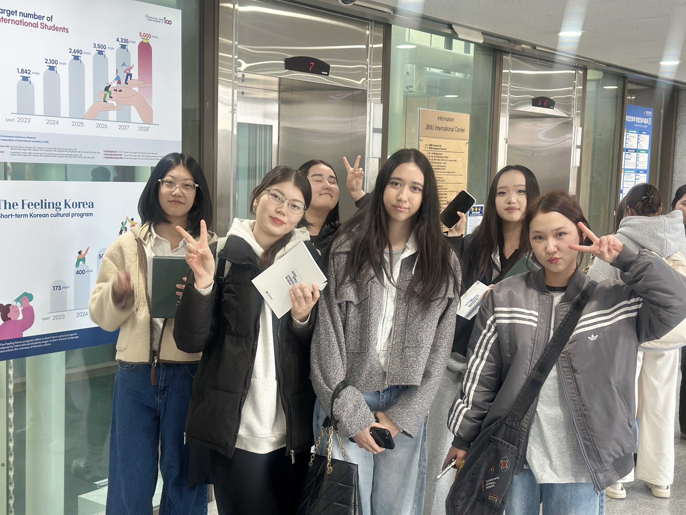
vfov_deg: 30.3
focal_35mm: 48
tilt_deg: -5.2
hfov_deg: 39.7
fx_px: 951
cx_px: 343
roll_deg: -2.2
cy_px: 258
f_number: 1.78
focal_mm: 6.86
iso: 125
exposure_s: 1/60
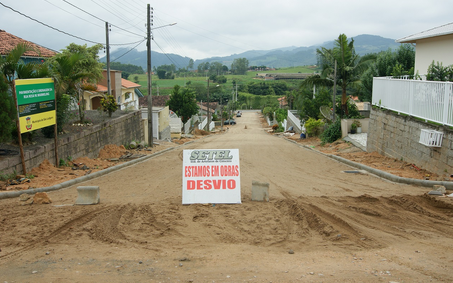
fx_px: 383
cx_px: 226
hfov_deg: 61.2
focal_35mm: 31
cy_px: 132
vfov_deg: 40.6
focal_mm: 20
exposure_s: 1/160
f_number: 9
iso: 100
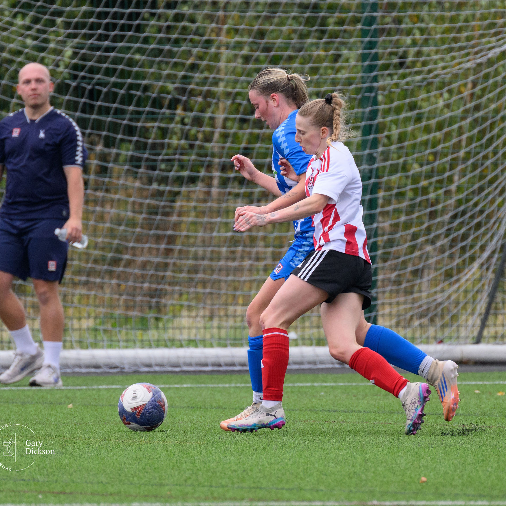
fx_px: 14719
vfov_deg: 2.0
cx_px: 345
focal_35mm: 890
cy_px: 253
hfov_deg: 2.0
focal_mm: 400
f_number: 5.6
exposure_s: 1/1250
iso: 1400
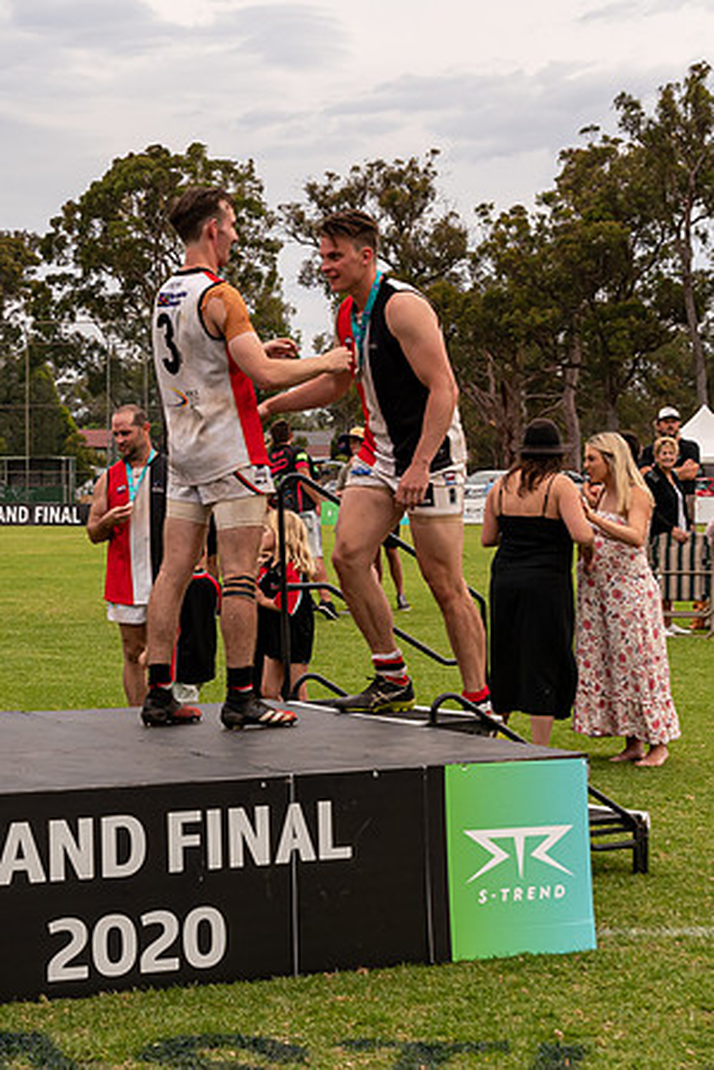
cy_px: 471
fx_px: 2477
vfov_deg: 24.4
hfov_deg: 16.1
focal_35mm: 83
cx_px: 39
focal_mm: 30
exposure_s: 1/320
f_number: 6.3
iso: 400
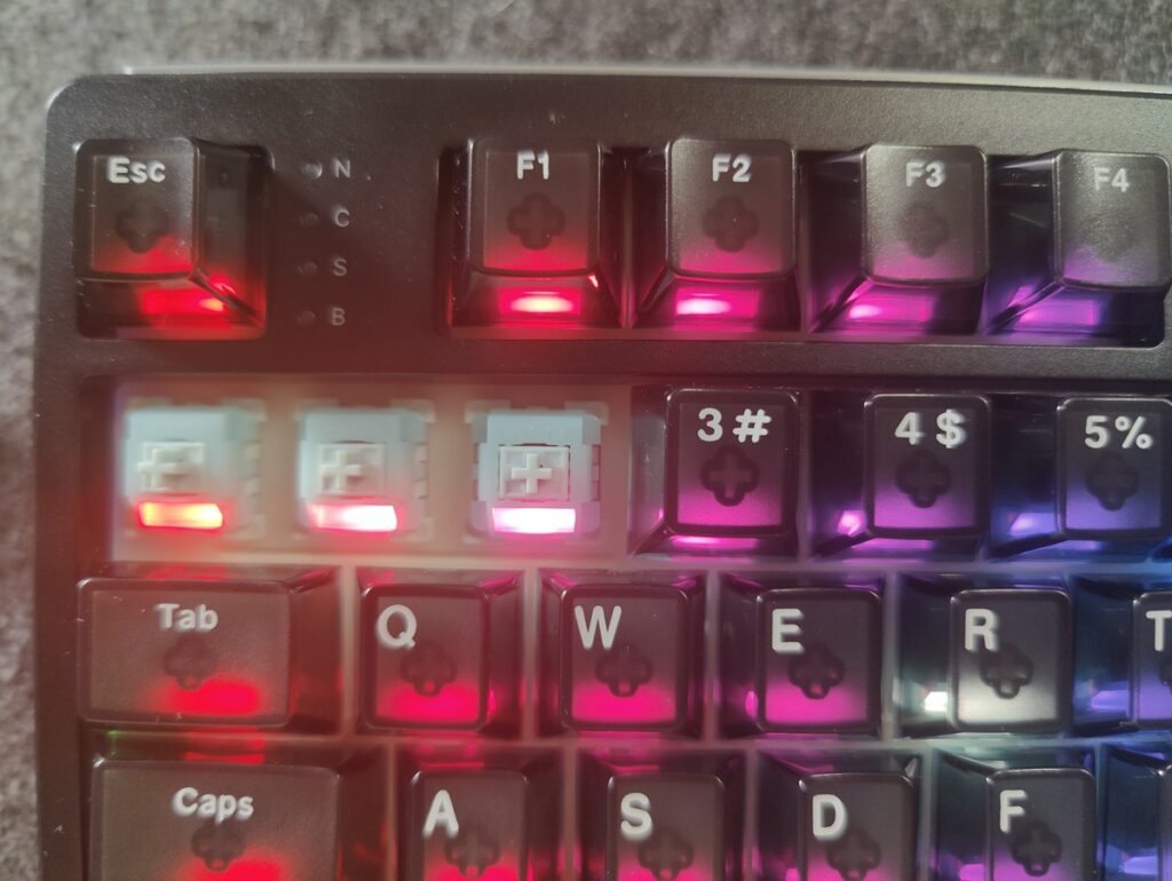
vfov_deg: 59.0
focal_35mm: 23
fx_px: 779
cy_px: 440
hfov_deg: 73.9
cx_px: 586
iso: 320
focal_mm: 6.06
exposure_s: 1/83
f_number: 1.8
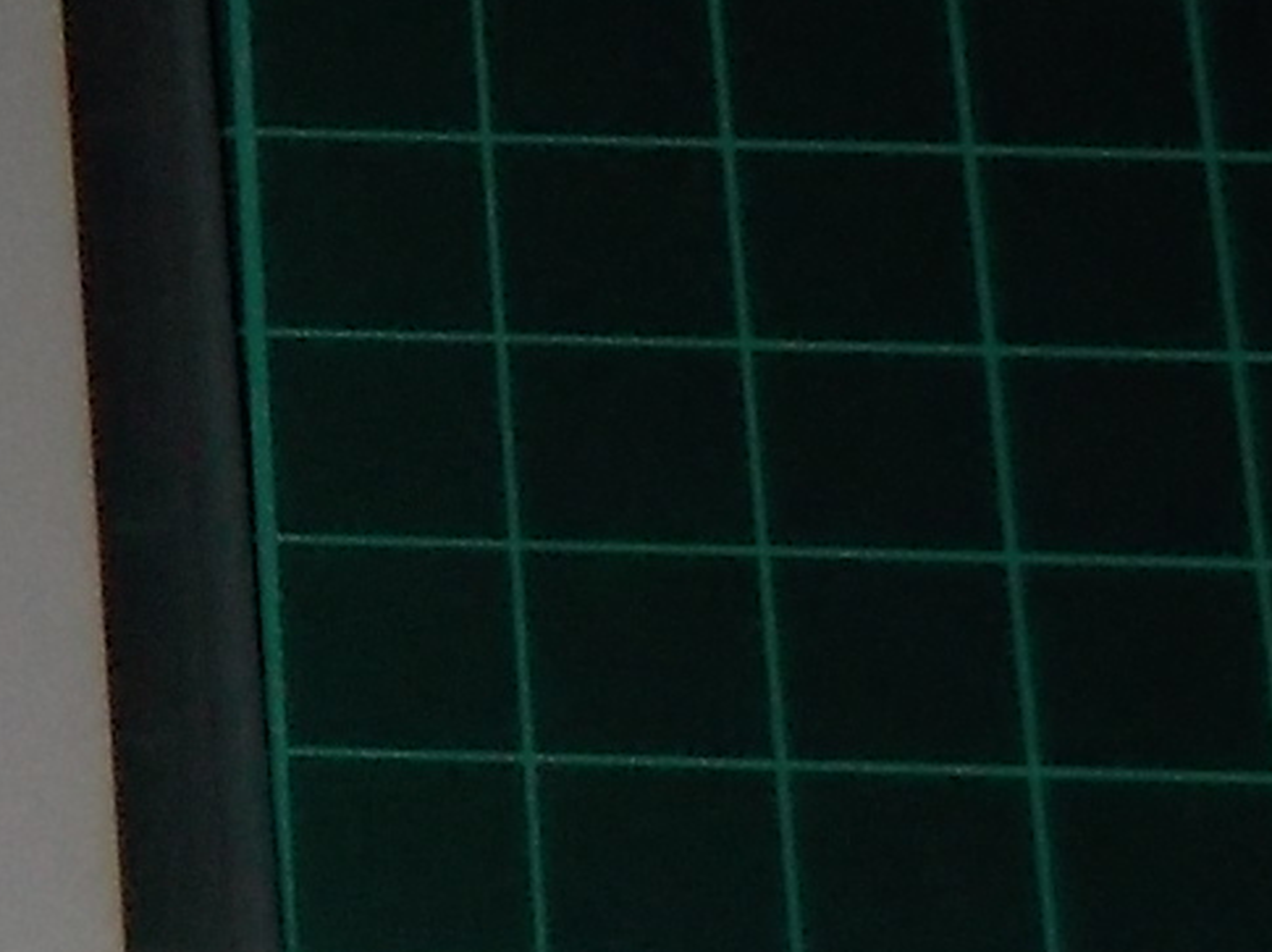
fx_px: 7748
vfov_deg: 7.0
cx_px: -1532
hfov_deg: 8.7
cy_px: 624
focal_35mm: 211
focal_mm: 6.4
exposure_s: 1/30
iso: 200
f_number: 4.2
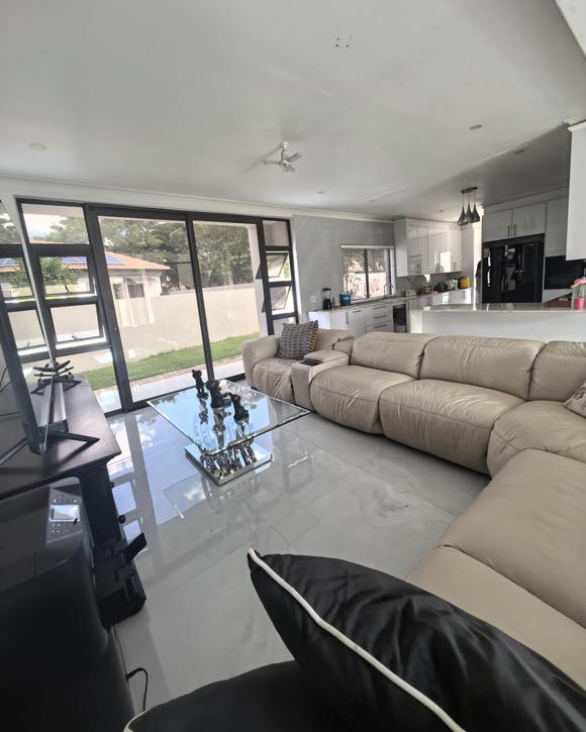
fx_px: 304
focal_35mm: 14
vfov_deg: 100.5
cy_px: 340
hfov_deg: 88.0
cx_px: 295
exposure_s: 1/50
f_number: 2.2
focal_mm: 1.76
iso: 160
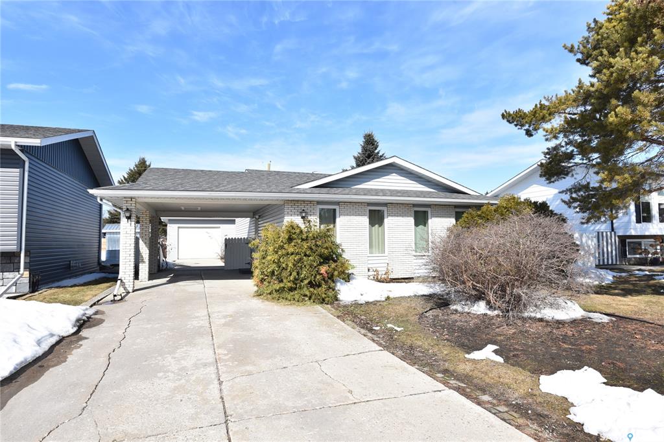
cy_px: 221
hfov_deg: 84.0
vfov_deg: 61.9
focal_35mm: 20
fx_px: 369
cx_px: 332
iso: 200
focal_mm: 20
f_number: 11
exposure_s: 1/500
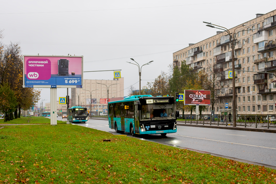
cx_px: 139
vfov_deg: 26.0
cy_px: 94
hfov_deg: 38.2
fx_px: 399
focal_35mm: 52
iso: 400
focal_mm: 50
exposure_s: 1/320
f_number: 5
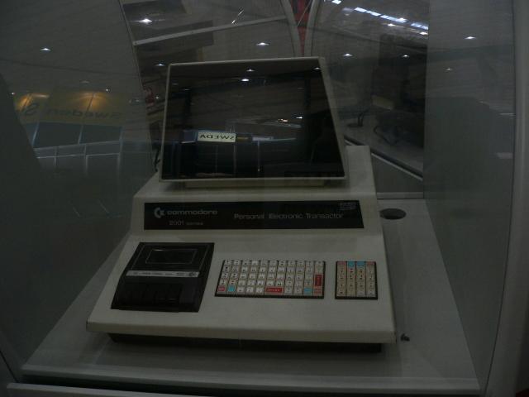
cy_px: 198
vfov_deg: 39.7
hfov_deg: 51.4
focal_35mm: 36
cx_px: 264
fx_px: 550
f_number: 2.8
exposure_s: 1/40
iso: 200
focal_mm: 6
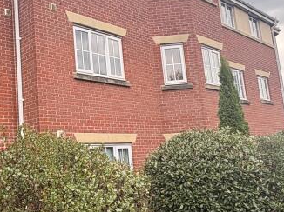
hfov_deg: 41.0
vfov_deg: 32.8
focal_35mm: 44
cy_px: 105
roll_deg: +3.8
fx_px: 361
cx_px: 53
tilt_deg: +8.4
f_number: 2.2
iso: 50
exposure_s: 1/282
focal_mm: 2.22
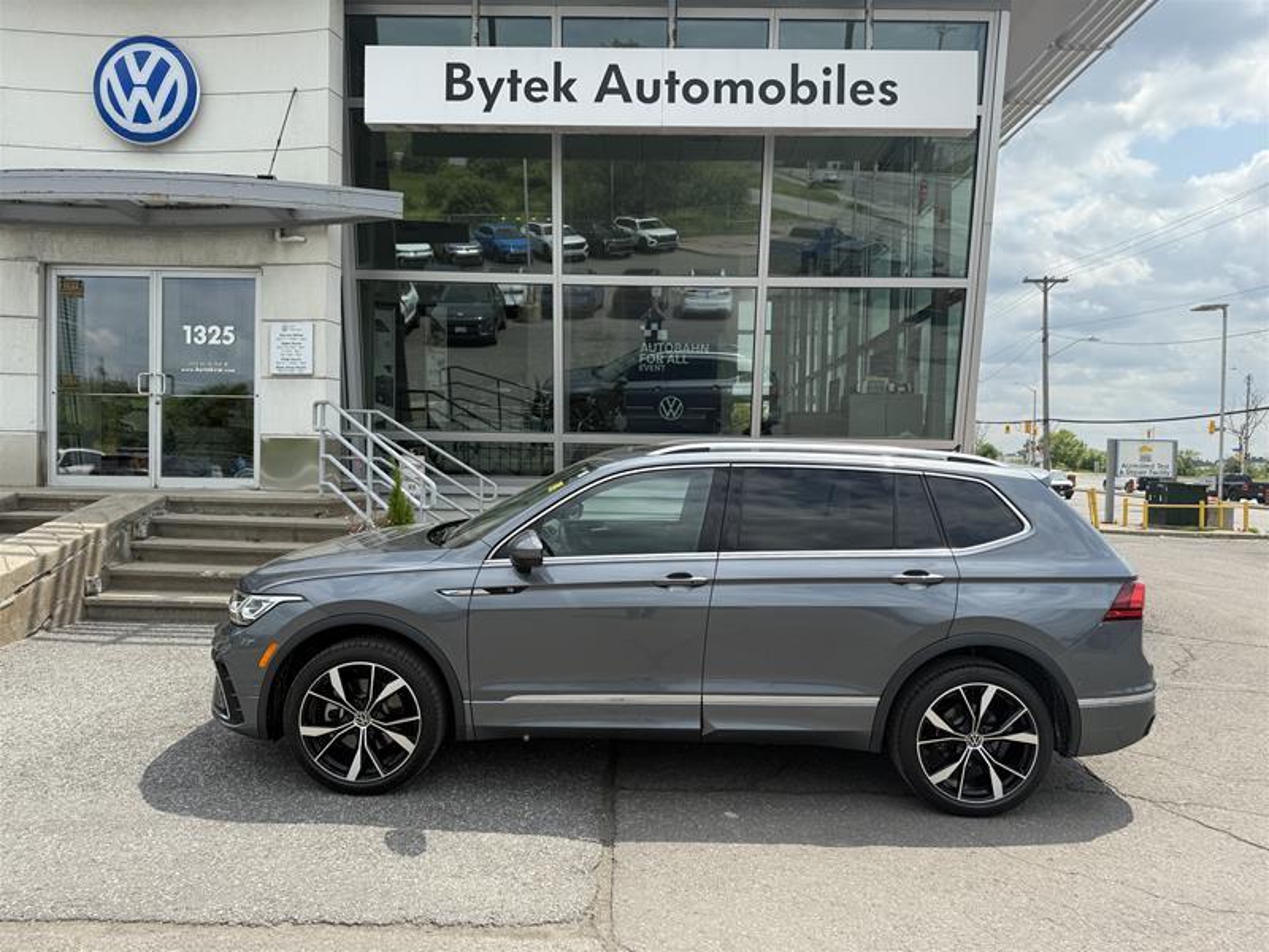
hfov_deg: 71.6
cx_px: 634
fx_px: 880
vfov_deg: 56.8
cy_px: 476
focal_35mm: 24
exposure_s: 1/3584
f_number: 1.78
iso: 80
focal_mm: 6.76
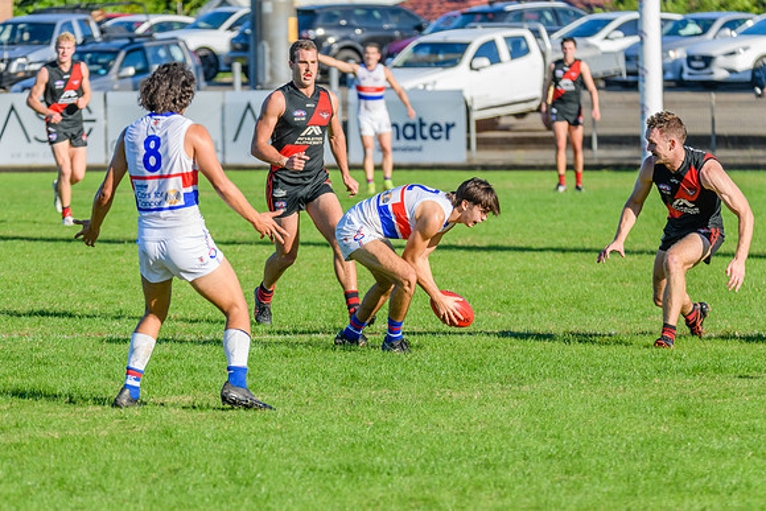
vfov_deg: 4.7
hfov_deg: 7.0
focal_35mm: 294
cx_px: 362
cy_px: 293
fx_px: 6263
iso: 800
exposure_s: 1/2000
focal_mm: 250
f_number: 7.1
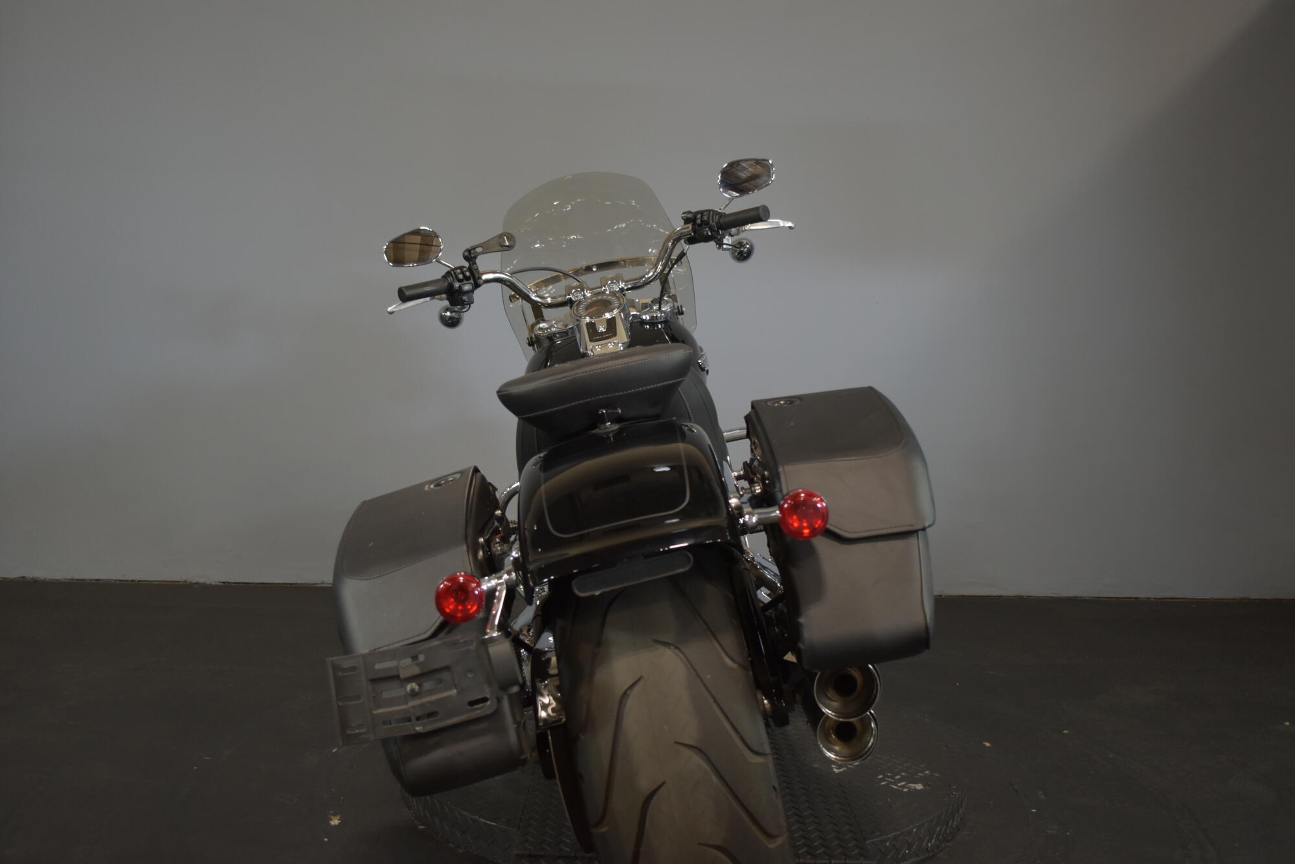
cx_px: 648
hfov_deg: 57.2
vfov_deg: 40.0
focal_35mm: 33
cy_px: 432
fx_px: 1187
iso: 560
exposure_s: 1/30
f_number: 3.8
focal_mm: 22
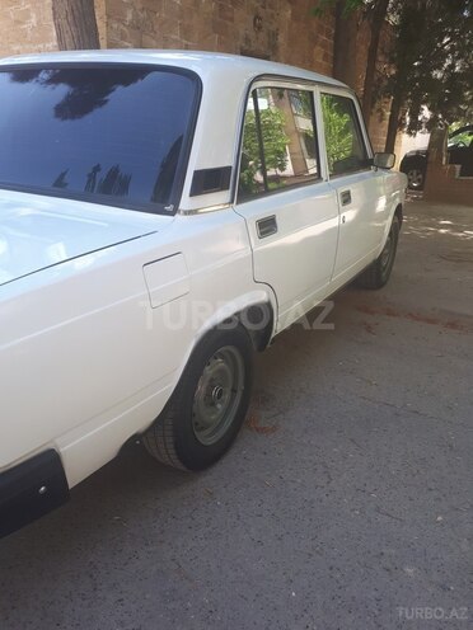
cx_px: 236
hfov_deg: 51.4
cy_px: 315
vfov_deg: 65.3
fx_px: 492
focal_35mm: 27
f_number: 1.9
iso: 40
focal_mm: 3.6
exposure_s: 1/164
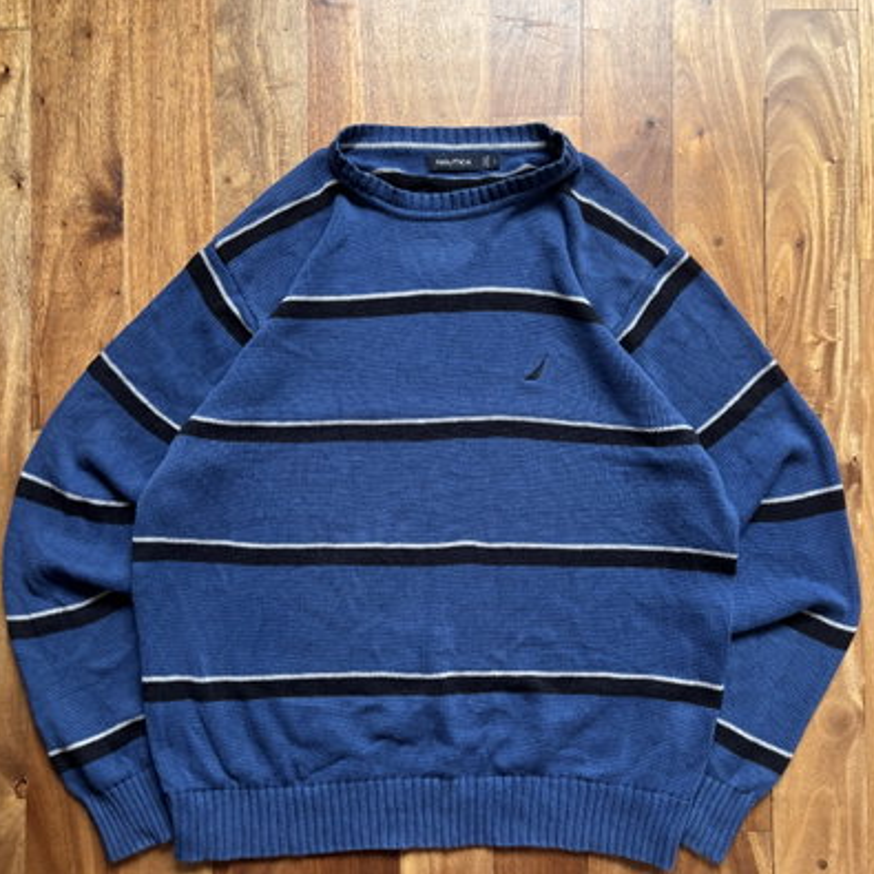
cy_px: 495
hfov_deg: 52.5
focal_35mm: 31
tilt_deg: -88.3
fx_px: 886
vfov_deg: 52.4
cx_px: 436
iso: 100
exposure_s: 1/121
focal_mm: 5.96
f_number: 1.6
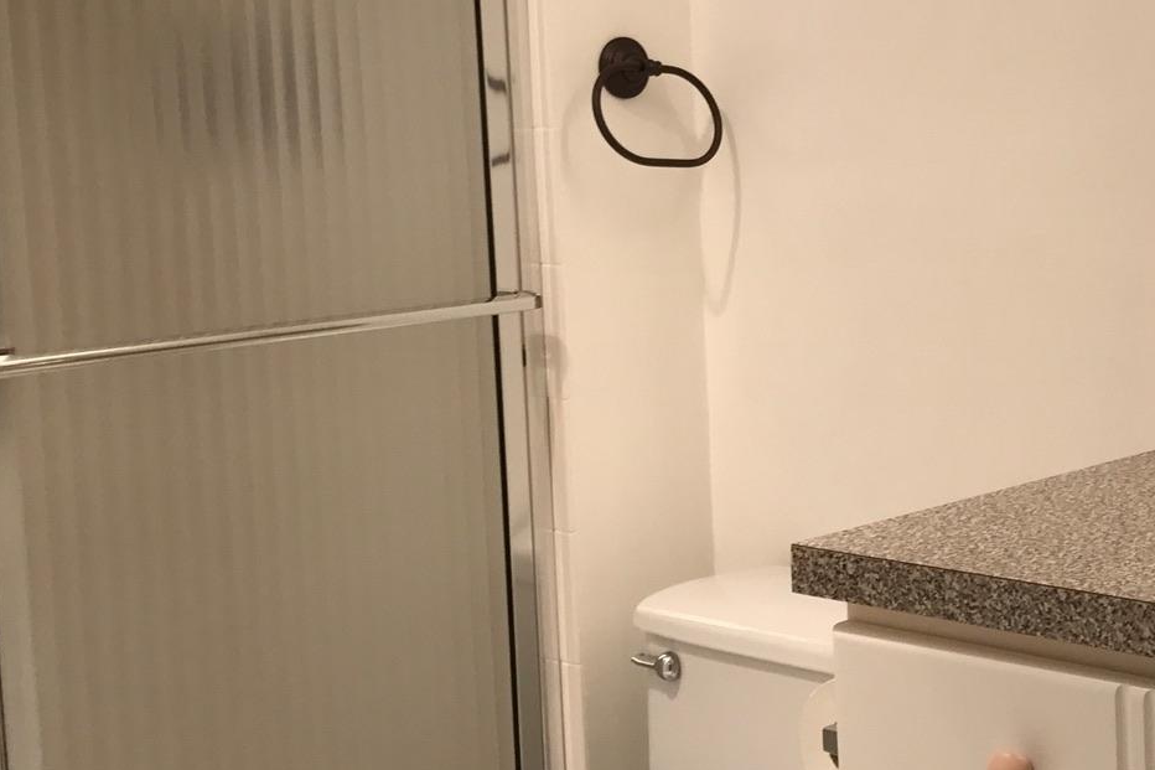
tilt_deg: -6.1
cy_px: 308
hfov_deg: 29.2
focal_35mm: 64
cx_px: 1185
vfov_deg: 21.2
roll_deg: +1.4
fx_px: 2053
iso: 40
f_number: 1.8
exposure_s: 1/120
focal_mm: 3.99
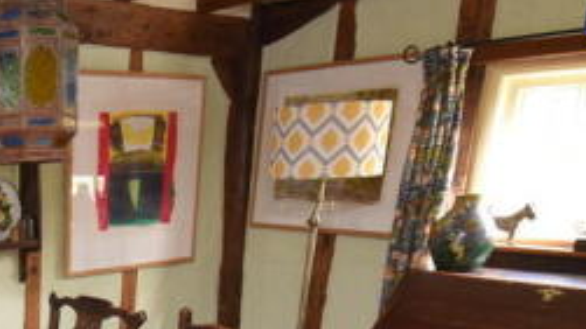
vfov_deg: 25.9
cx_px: -1
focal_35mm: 41
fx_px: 637
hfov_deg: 42.6
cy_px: 393
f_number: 4.5
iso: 720
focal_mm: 10
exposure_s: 1/30
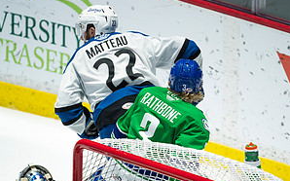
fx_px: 7300
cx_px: 145
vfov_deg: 1.4
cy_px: 189
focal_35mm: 924
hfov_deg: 2.3
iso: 2000
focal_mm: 600
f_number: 4
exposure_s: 1/1000
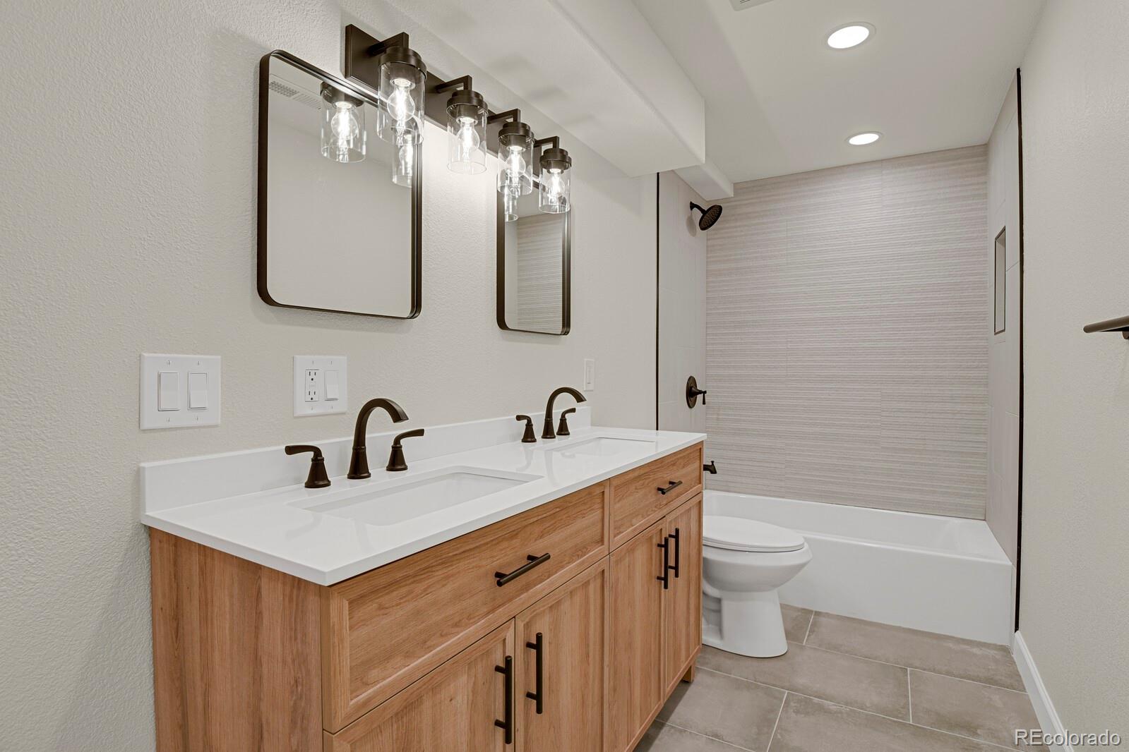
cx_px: 564
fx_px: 533
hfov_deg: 93.3
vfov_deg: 70.4
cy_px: 376
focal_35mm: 17
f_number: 8
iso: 2000
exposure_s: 1/20
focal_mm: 17
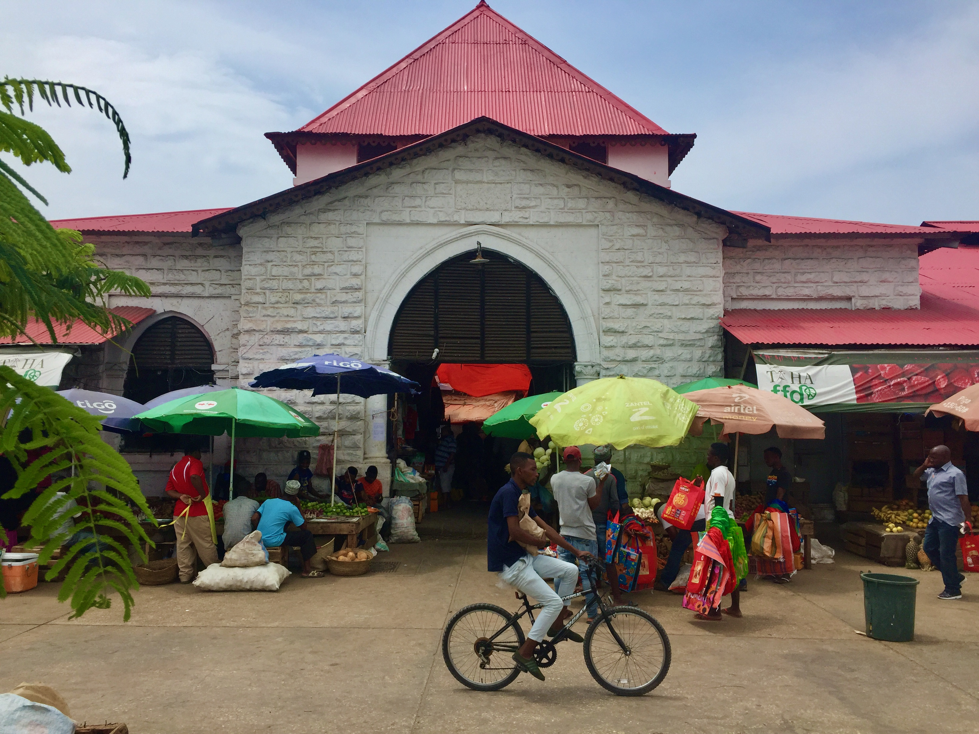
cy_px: 367
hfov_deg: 61.7
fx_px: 820
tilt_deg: +4.0
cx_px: 490
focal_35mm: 29
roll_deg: -1.1
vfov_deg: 48.2
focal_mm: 4.15
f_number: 2.2
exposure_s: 1/3968
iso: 32
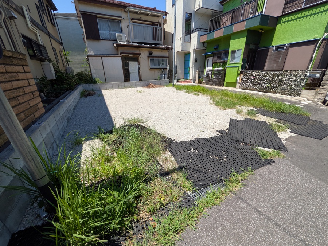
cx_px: 164
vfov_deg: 85.7
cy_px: 123
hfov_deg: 102.1
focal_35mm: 14
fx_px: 133
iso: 49
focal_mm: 1.83
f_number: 2.2
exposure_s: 1/1160
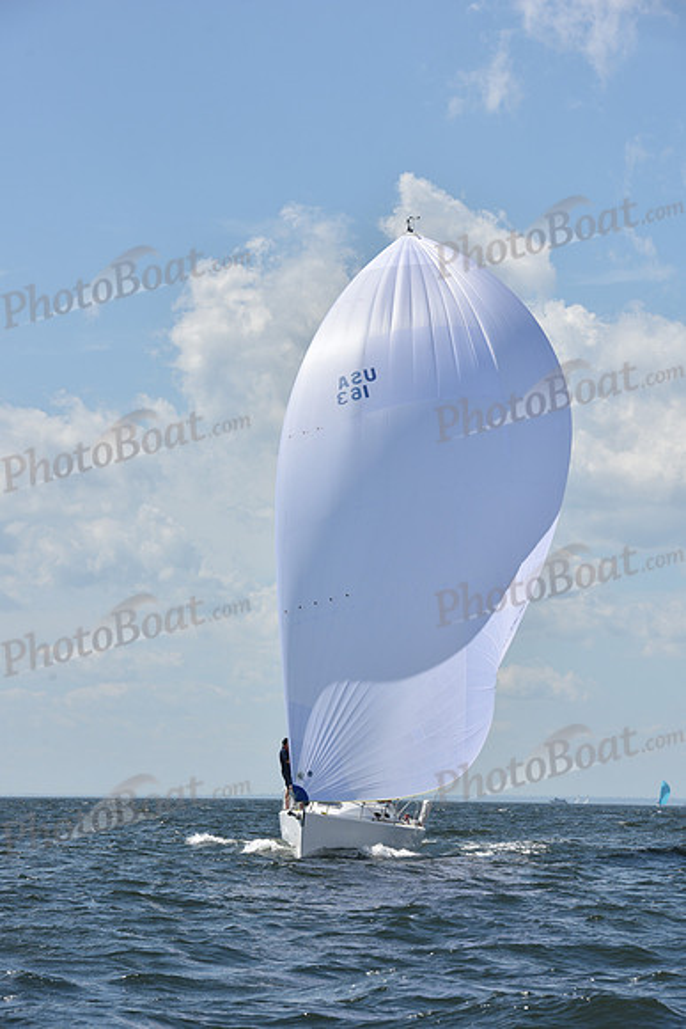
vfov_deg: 15.2
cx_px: 343
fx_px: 3856
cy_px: 514
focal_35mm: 135
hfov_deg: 10.2
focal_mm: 135
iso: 320
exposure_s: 1/1250
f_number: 10
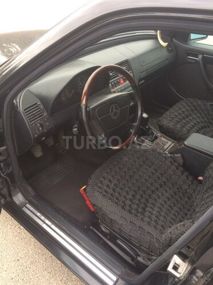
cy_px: 142
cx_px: 106
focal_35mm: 29
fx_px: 238
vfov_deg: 61.7
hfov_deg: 48.2
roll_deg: +0.1
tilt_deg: -38.5
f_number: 2.2
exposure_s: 1/33
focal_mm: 4.15
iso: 40
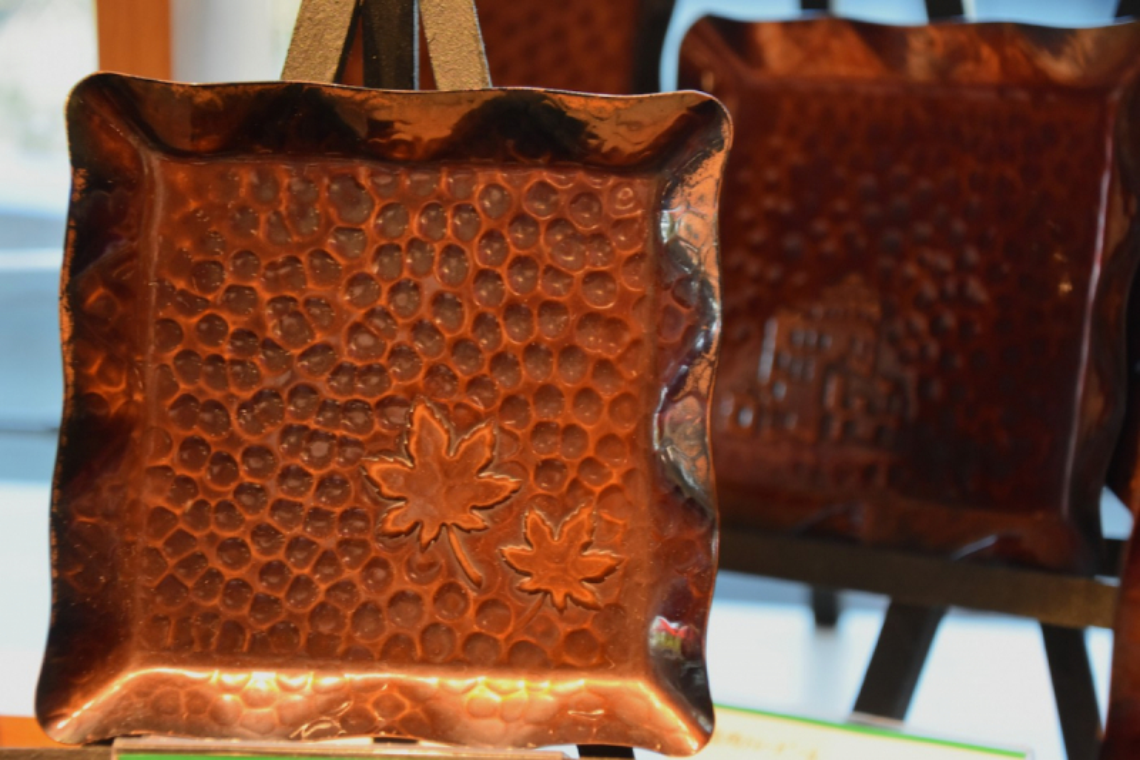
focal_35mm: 105
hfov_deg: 19.5
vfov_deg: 13.0
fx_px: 3324
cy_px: 380
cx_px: 570
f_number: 5
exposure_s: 1/125
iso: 1250
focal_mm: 70
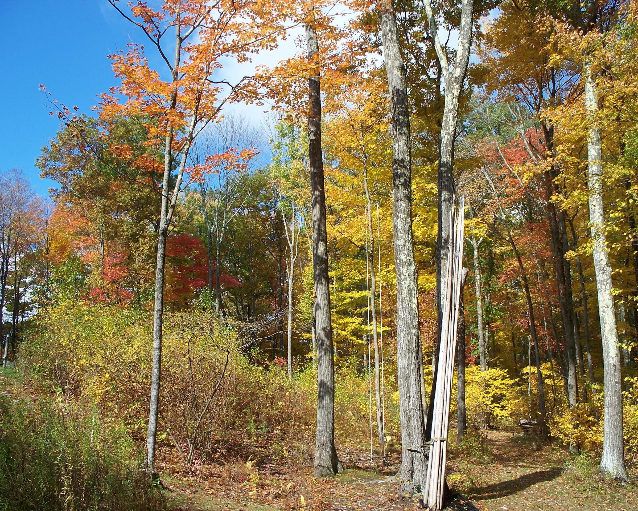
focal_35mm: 38
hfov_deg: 47.9
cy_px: 254
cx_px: 322
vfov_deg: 39.2
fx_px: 717
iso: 80
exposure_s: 1/800
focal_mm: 7.54
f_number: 2.8
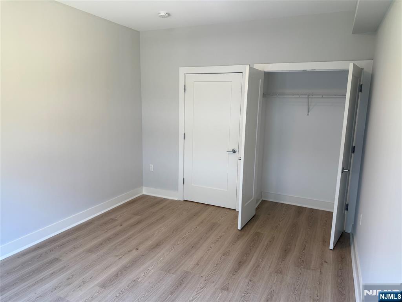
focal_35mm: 24
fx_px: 279
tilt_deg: -9.8
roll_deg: -1.4
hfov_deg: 71.6
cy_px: 151
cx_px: 201
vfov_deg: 56.8
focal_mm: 6.76
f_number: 1.78
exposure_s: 1/120
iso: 125
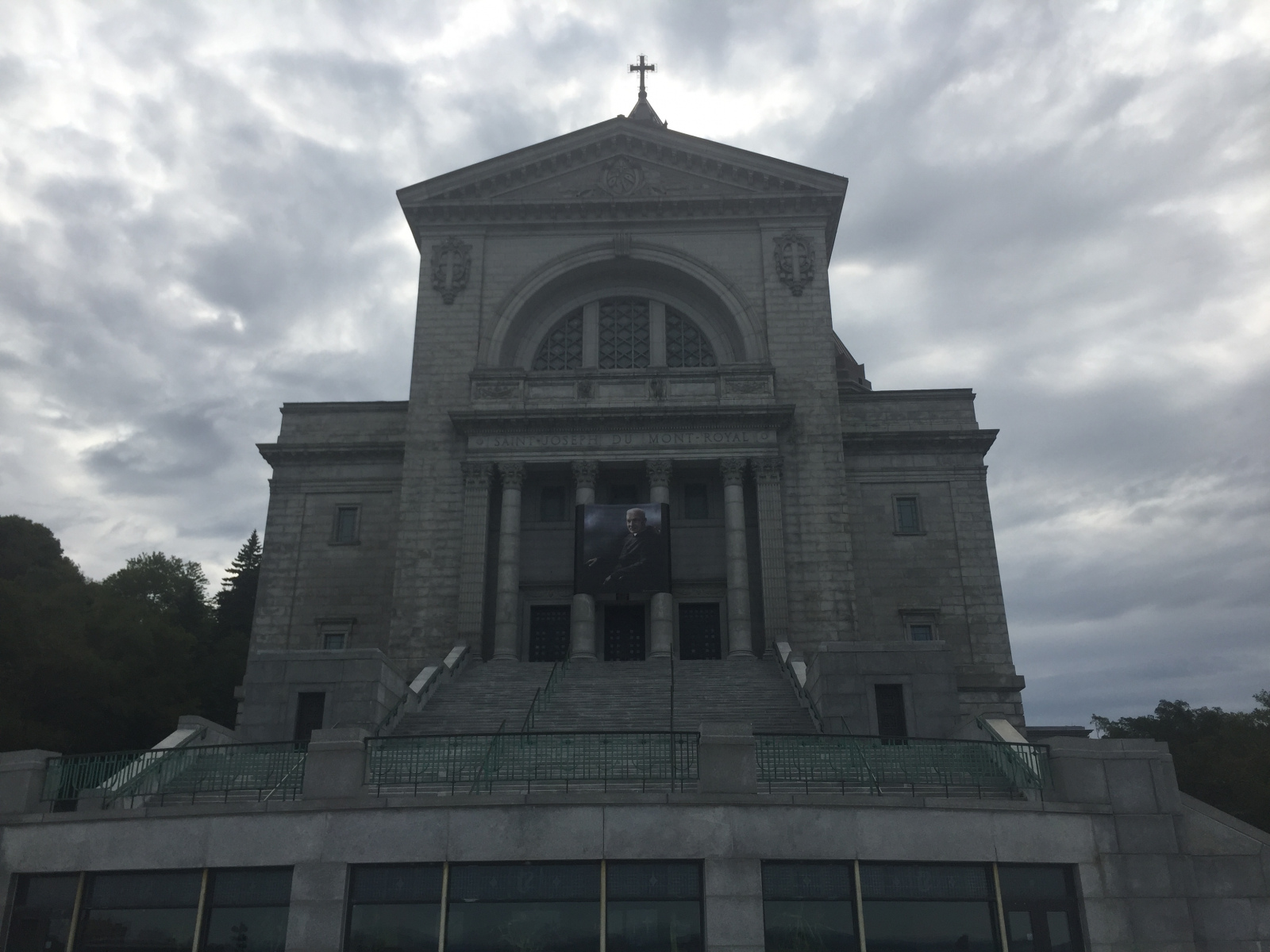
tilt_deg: +23.1
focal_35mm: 29
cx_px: 635
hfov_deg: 61.7
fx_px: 1064
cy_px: 476
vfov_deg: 48.2
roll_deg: +0.1
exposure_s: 1/2639
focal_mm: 4.15
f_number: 2.2
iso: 32
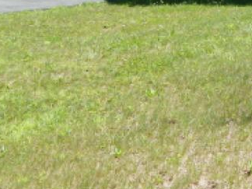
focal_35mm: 98
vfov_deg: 14.1
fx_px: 713
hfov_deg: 18.2
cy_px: -100
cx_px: 357
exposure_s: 1/800
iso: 125
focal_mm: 5.6
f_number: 3.2
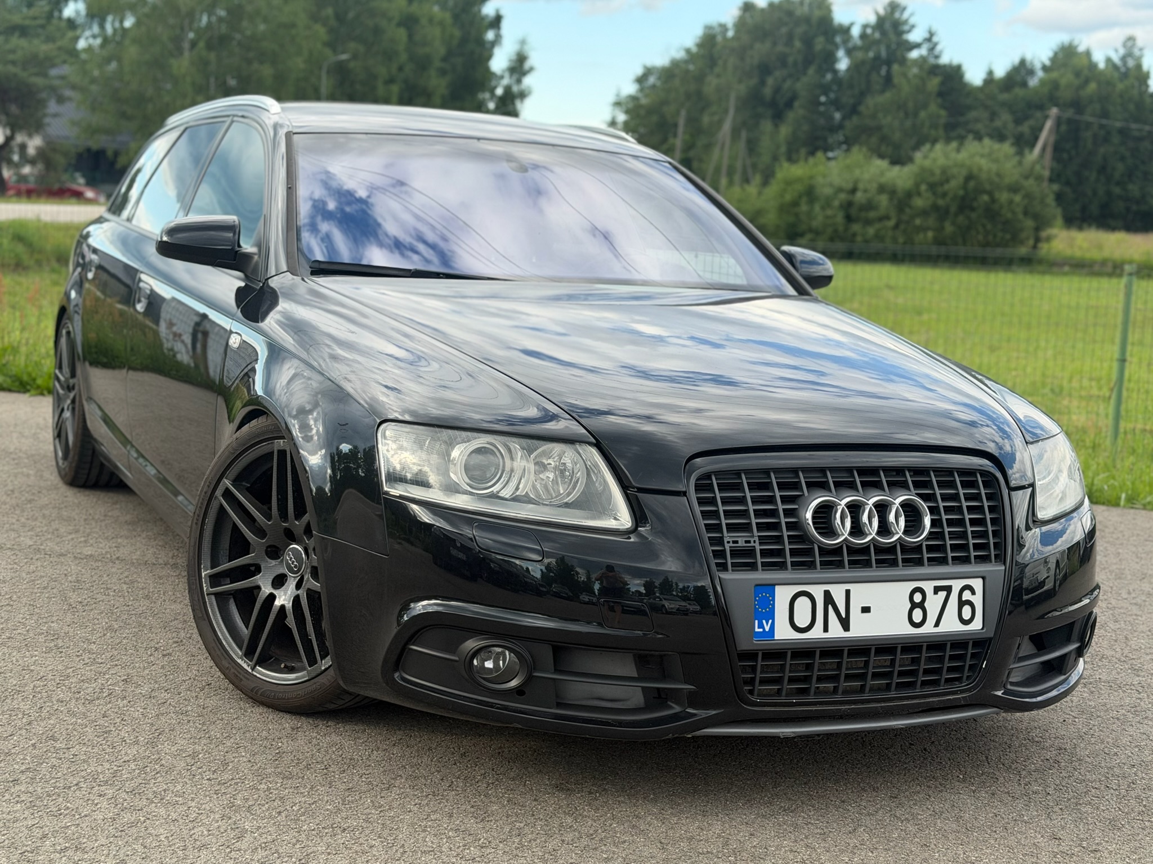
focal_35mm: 48
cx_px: 576
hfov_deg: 39.7
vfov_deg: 30.3
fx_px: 1599
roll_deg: +0.9
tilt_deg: -7.8
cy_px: 432
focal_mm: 6.76
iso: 80
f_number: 1.78
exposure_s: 1/1133
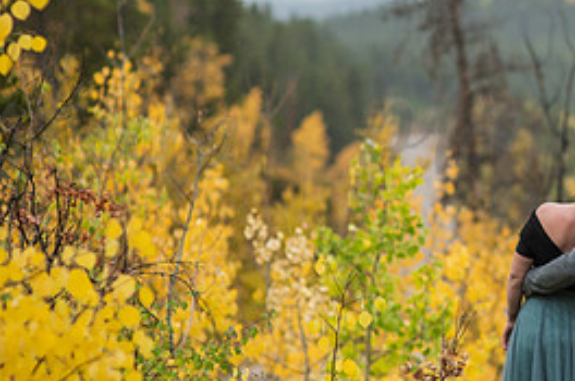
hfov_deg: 10.9
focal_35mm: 187
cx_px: 551
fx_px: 2981
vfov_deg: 7.3
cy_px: 131
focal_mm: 85
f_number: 2.2
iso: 320
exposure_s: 1/320
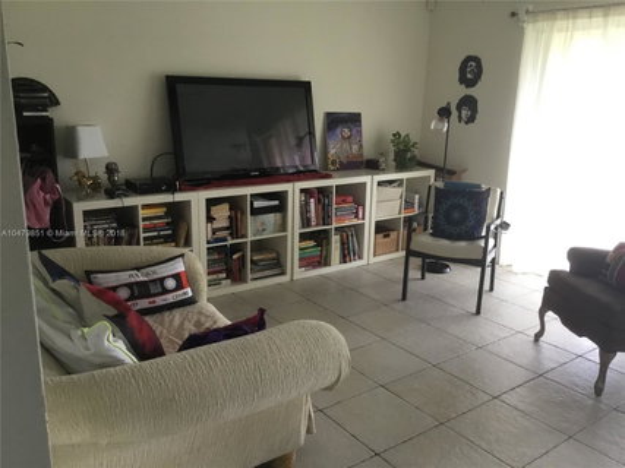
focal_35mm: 31
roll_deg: -1.1
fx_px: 560
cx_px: 312
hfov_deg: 58.4
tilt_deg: -15.2
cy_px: 234
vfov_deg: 45.4
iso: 80
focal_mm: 3.3
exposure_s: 1/30
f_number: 2.4
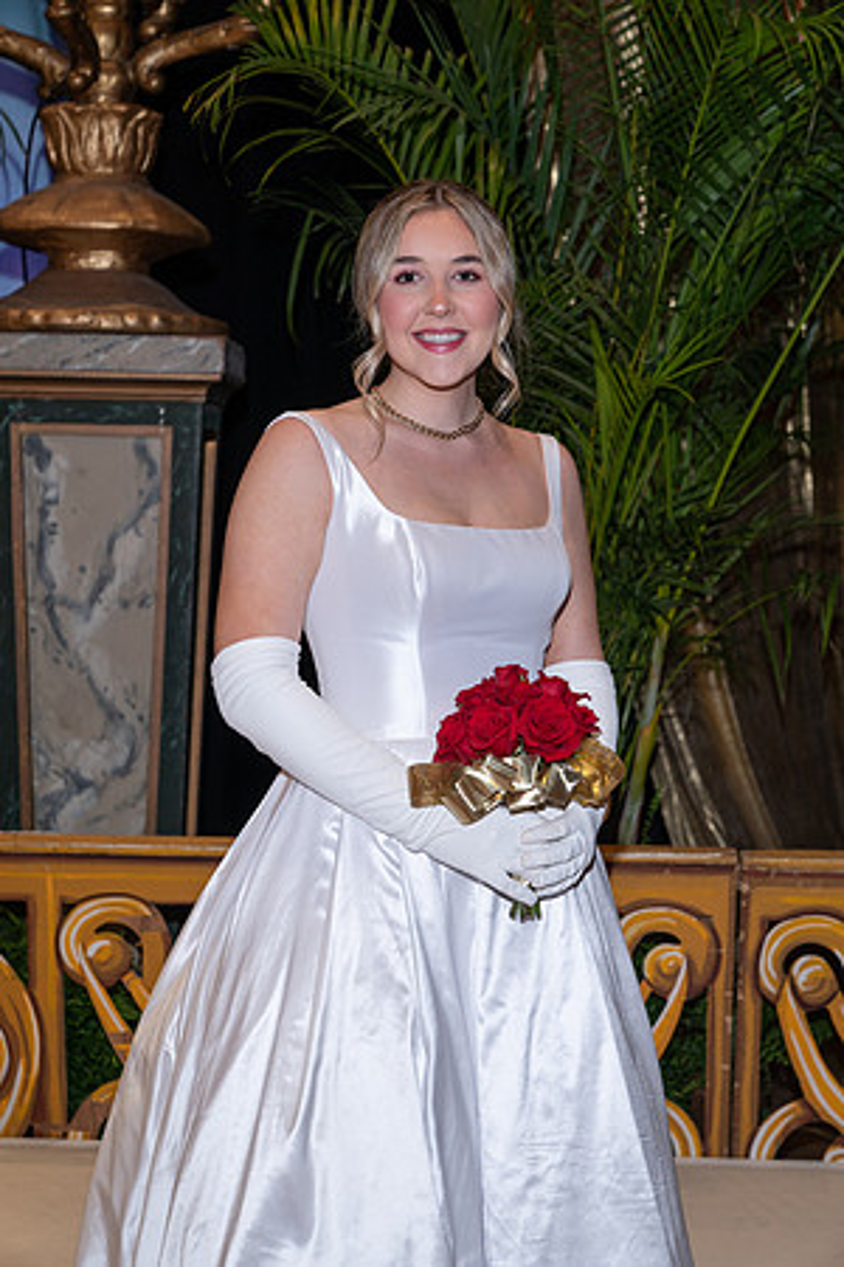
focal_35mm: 69
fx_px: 2426
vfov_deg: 29.2
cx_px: 422
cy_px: 634
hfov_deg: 19.7
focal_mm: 69
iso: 400
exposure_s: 1/80
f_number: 5.6
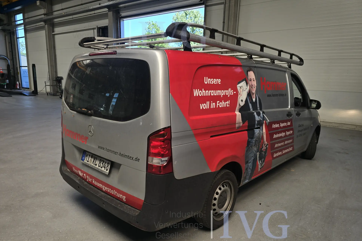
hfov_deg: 73.7
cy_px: 130
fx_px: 241
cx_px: 181
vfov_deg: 53.1
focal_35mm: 24
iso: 32
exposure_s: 1/180
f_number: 1.7
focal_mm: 6.3
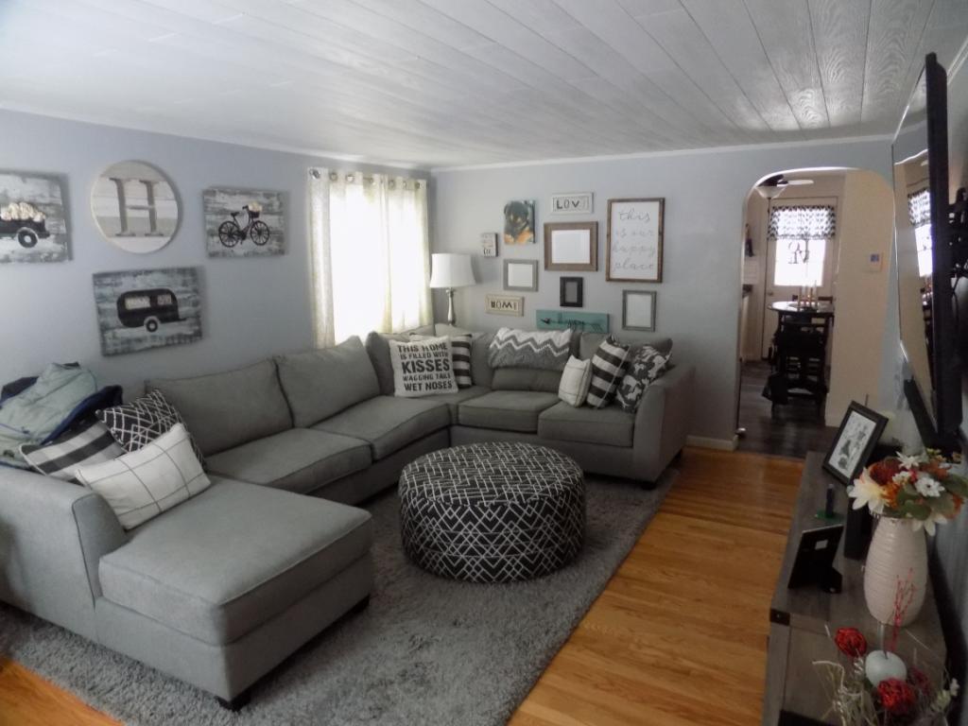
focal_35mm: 23
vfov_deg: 58.9
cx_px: 484
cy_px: 363
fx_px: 643
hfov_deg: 73.9
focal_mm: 4
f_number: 3.1
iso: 360
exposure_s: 1/30
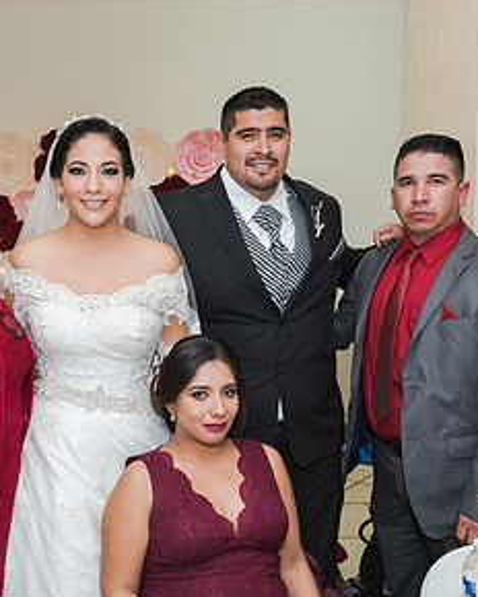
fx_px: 796
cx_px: 134
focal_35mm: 45
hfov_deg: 32.9
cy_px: 345
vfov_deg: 41.0
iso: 1600
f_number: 4
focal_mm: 24
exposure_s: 1/100
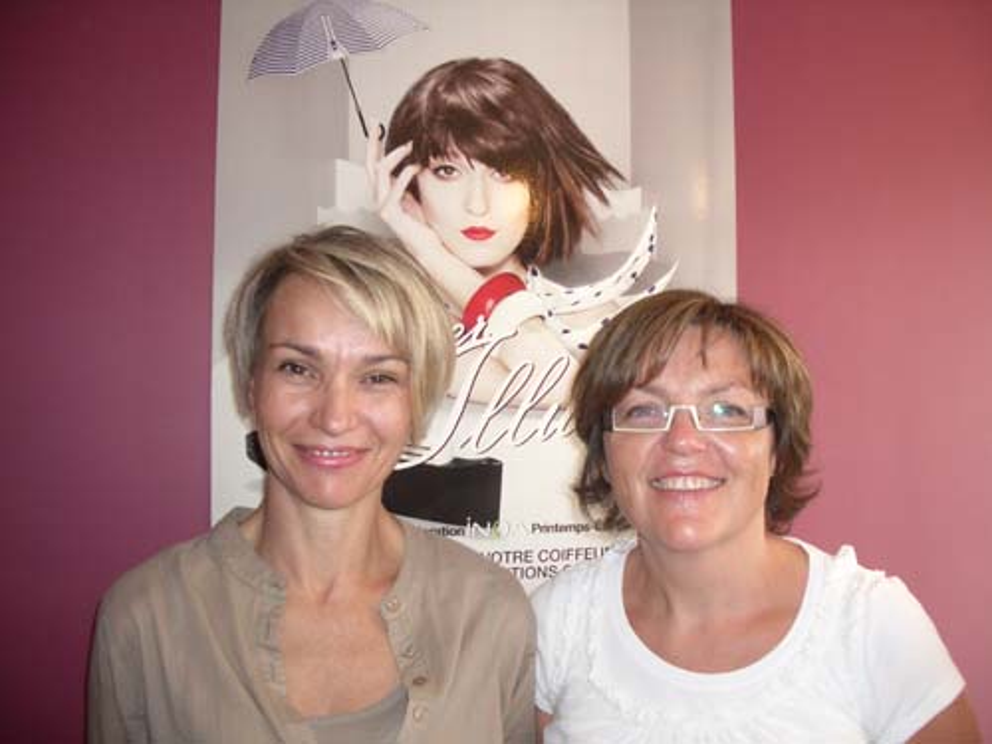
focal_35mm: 35
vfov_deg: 40.7
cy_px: 372
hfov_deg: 52.6
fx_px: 1003
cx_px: 496
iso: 200
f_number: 2.6
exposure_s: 1/60
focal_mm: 5.8
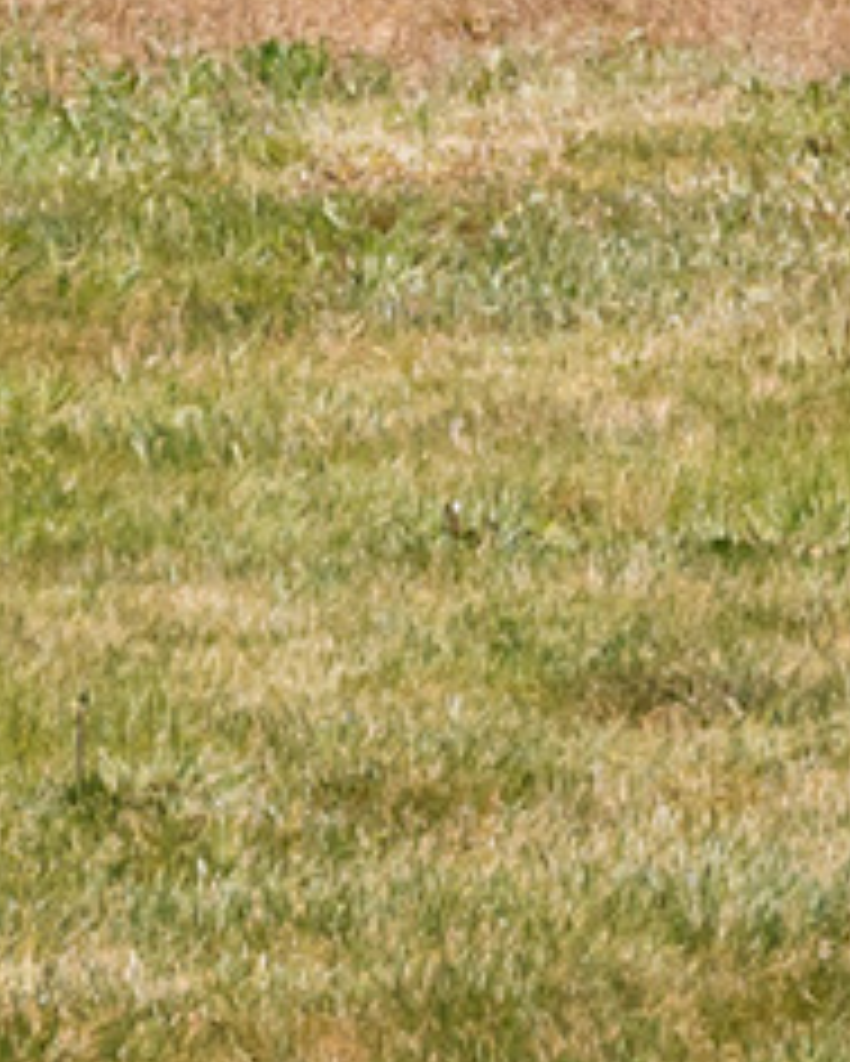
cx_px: -117
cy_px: -1325
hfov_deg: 6.3
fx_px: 7668
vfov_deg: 7.5
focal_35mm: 244
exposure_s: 1/200
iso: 800
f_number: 8
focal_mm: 30
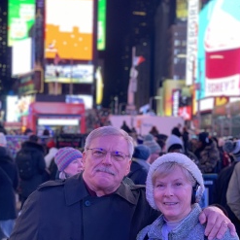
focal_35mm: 68
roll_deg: -1.3
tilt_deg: +0.1
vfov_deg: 25.3
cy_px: 154
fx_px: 533
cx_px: 113
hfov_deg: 25.4
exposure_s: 1/59
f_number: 2.4
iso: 125
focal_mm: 6
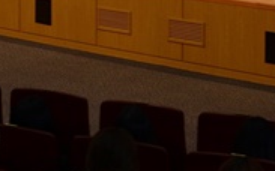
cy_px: -168
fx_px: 1198
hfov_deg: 12.9
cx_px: -29
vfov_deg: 7.8
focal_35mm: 160
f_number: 5
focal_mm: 24
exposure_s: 1/60
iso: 250
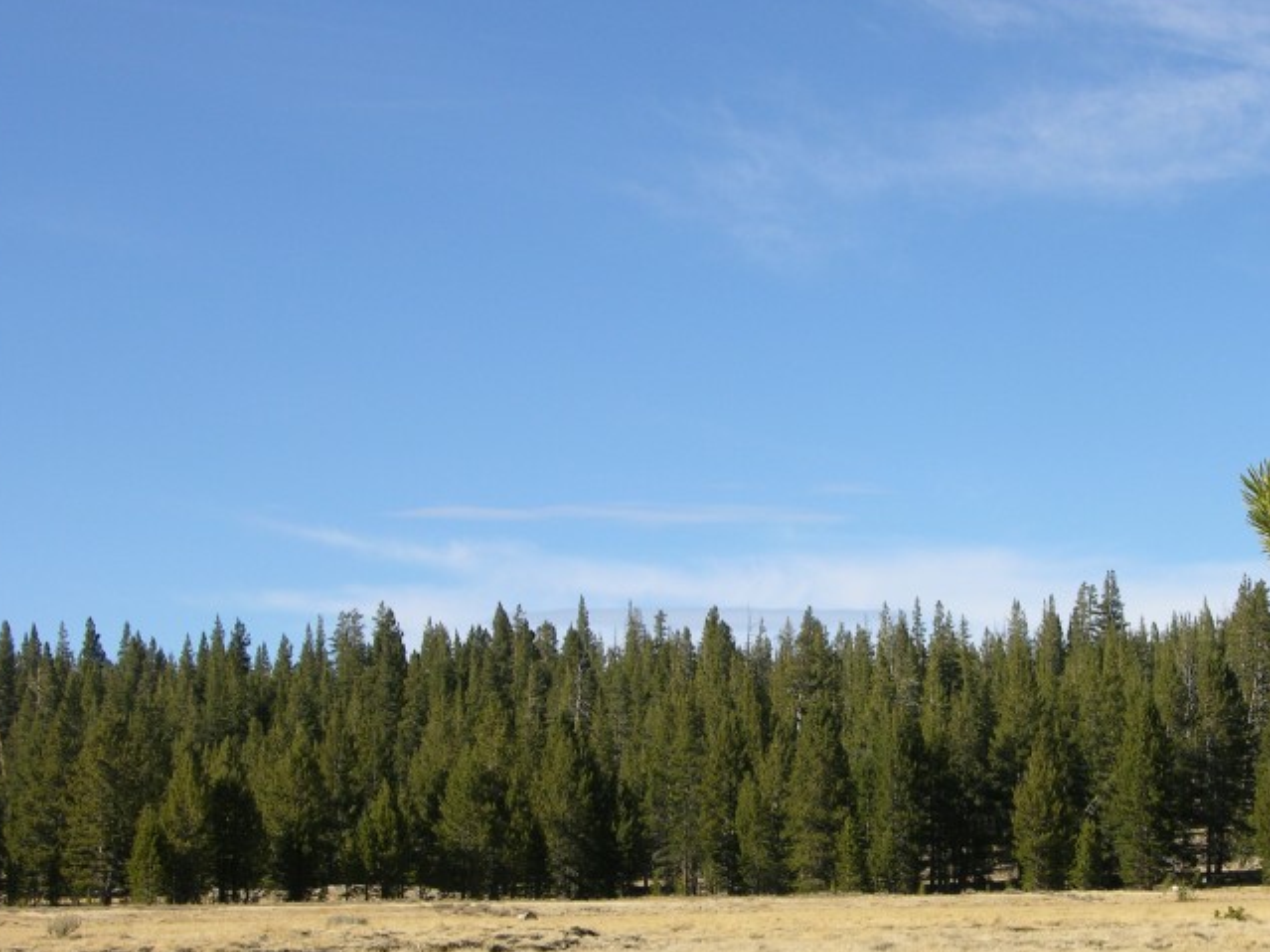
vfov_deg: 15.9
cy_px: 616
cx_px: 829
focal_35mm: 93
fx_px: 3411
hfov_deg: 21.0
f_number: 5.6
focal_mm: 14.7
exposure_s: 1/257
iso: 50
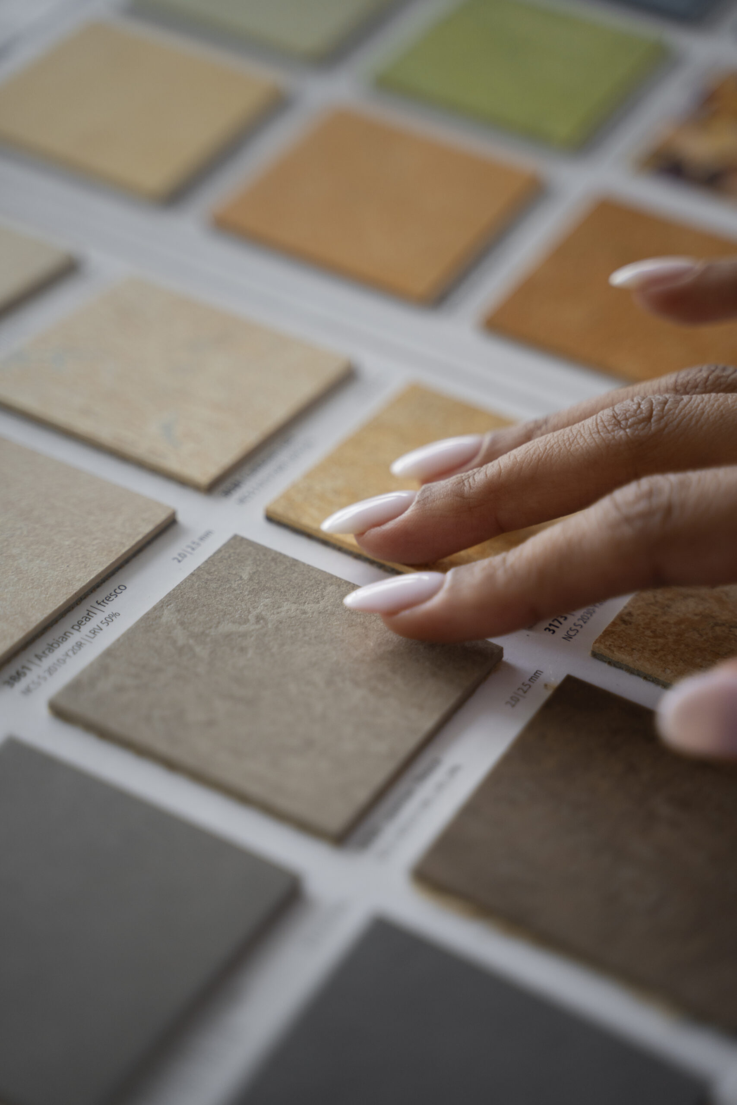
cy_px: 552
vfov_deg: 27.0
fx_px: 2303
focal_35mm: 75
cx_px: 368
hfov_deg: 18.2
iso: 800
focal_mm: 75
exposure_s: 1/320
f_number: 2.8
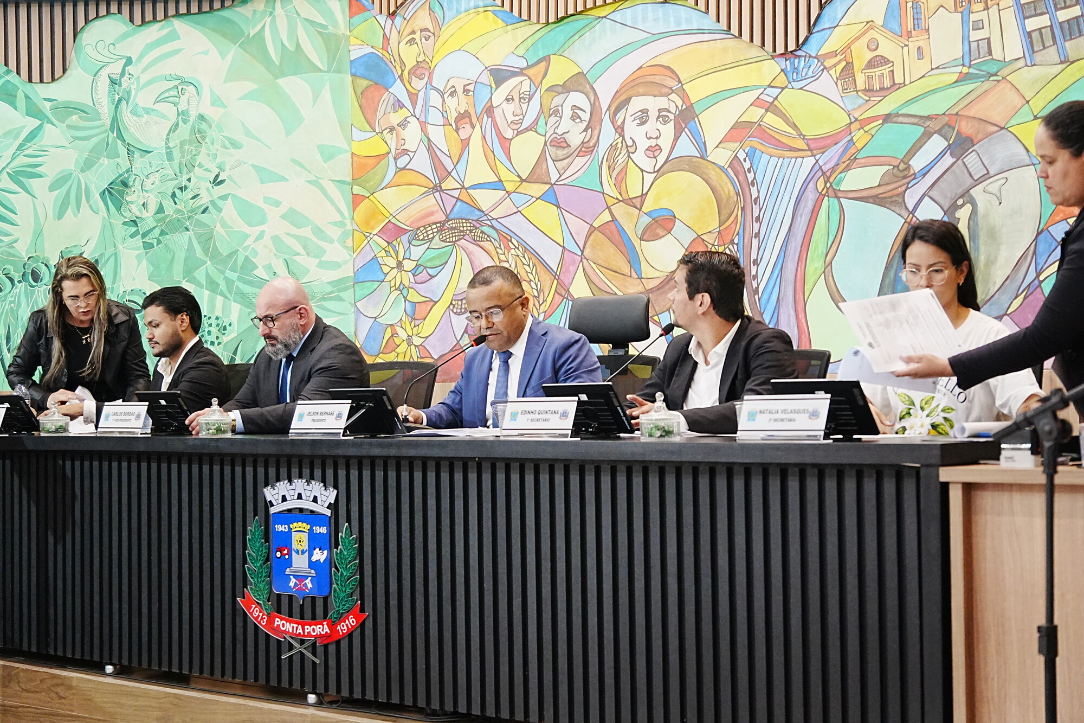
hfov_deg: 32.6
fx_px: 1852
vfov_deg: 22.1
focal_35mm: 62
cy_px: 362
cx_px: 542
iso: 3200
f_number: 2.8
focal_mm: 41
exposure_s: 1/90
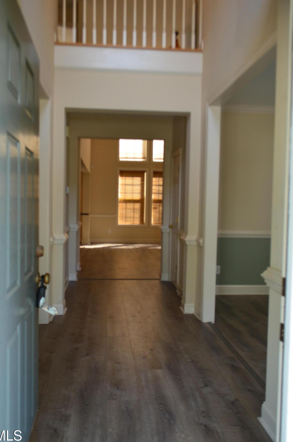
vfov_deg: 62.0
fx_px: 368
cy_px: 213
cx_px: 146
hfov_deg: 43.4
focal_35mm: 30
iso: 400
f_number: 4.5
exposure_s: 1/80
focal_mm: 18
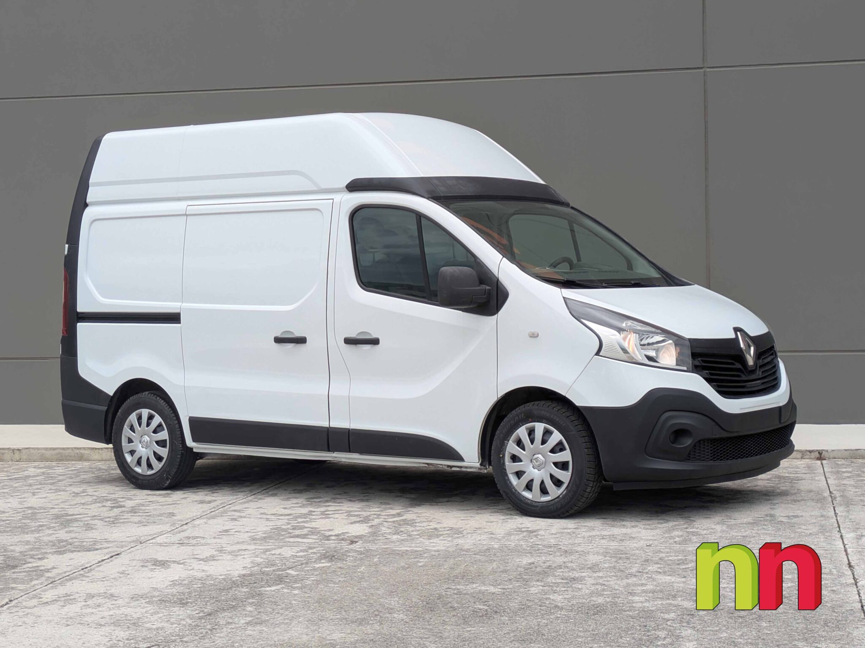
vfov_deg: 56.8
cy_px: 324
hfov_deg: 71.6
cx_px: 432
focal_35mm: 24
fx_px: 600
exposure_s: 1/3200
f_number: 1.8
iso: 80
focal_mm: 6.86
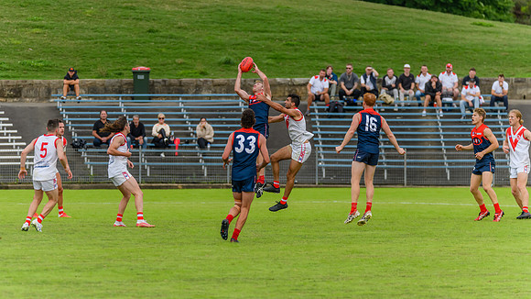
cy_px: 111
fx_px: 5020
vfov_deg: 3.4
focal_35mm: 357
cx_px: 249
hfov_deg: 6.1
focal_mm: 320
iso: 800
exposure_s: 1/2500
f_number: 5.6
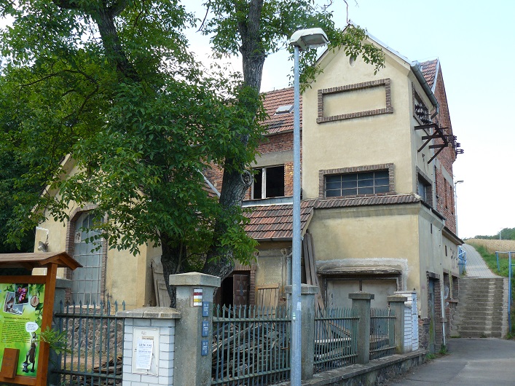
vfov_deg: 39.6
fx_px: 535
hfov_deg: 51.4
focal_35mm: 36
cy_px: 193
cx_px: 258
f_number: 4
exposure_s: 1/125
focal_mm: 6
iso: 100
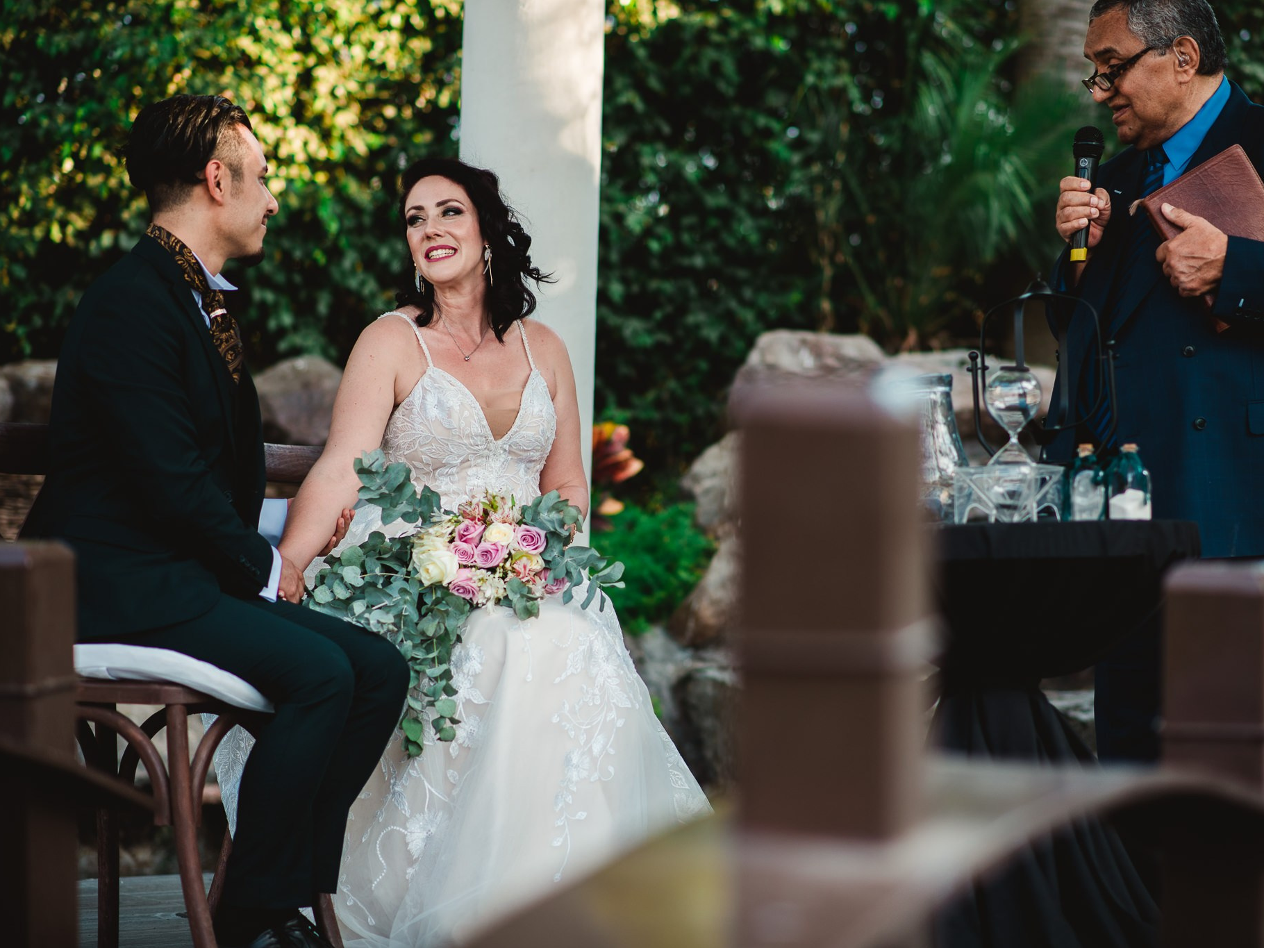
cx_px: 709
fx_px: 3359
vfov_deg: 16.1
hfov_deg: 21.3
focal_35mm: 92
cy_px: 474
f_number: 2.5
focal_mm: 85
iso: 100
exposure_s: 1/640
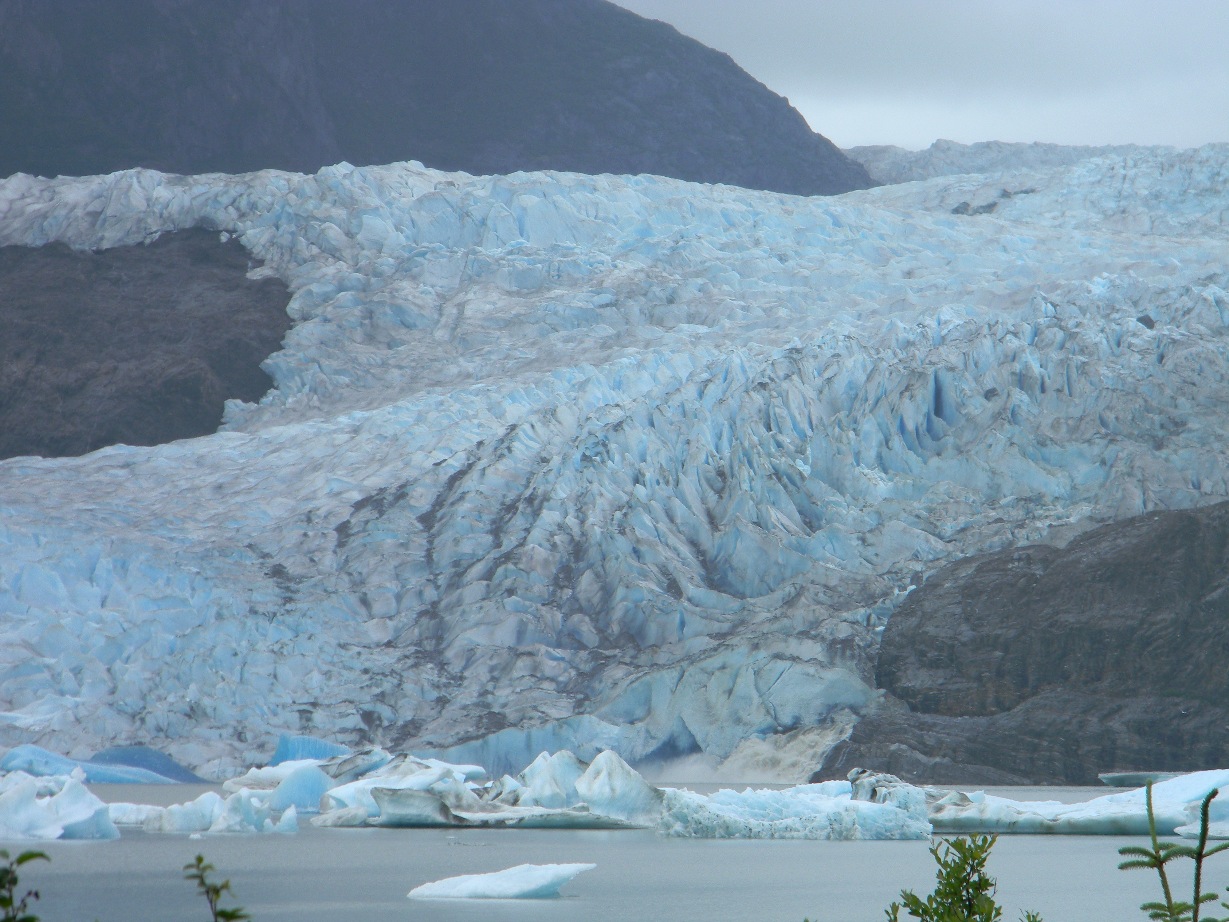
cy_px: 461
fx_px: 6497
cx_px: 614
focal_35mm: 183
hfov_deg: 10.8
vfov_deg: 8.1
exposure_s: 1/276
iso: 80
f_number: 5.2
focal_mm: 33.1
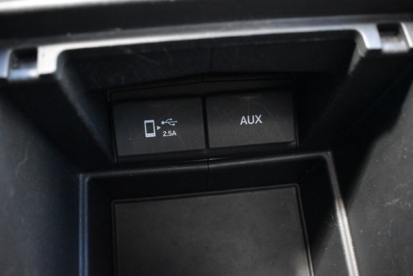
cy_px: 138
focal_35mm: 33
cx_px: 206
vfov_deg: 40.0
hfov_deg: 57.2
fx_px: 379
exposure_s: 1/125
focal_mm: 22
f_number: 3.8
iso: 4500
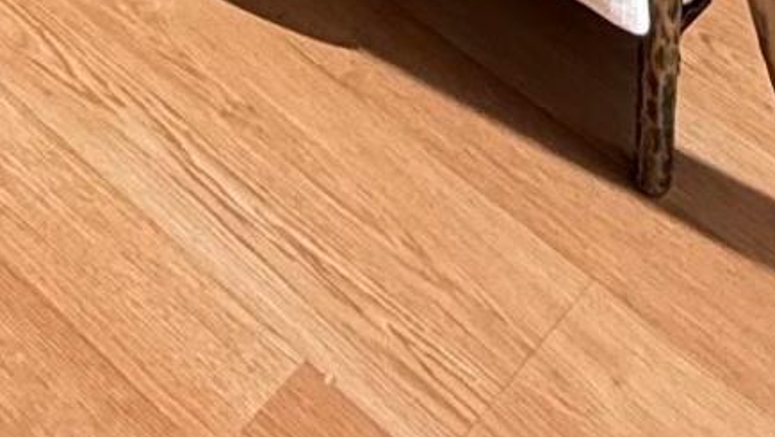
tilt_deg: -6.8
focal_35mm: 101
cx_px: 86
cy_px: -1434
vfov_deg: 7.4
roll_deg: -0.5
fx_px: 2076
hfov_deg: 20.7
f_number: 2.2
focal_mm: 2.22
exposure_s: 1/569
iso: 64
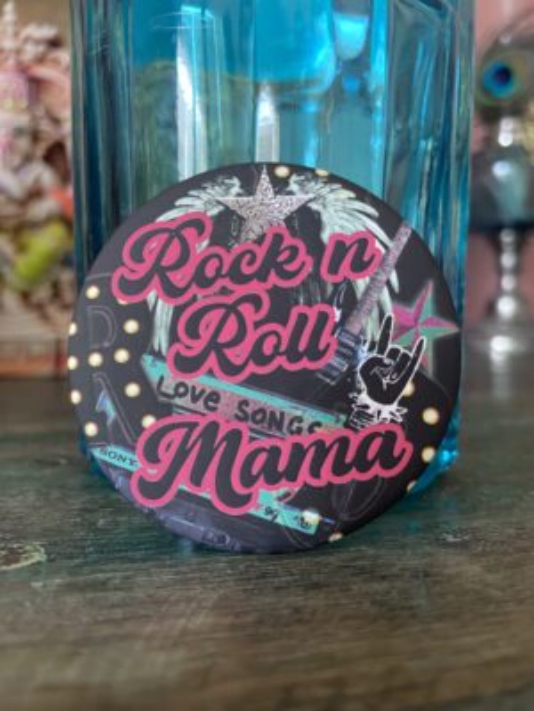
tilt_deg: -5.8
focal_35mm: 26
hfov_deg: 53.1
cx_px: 267
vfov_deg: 67.3
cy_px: 356
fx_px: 535
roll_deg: +0.9
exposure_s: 1/60
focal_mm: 4.2
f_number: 1.6
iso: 320
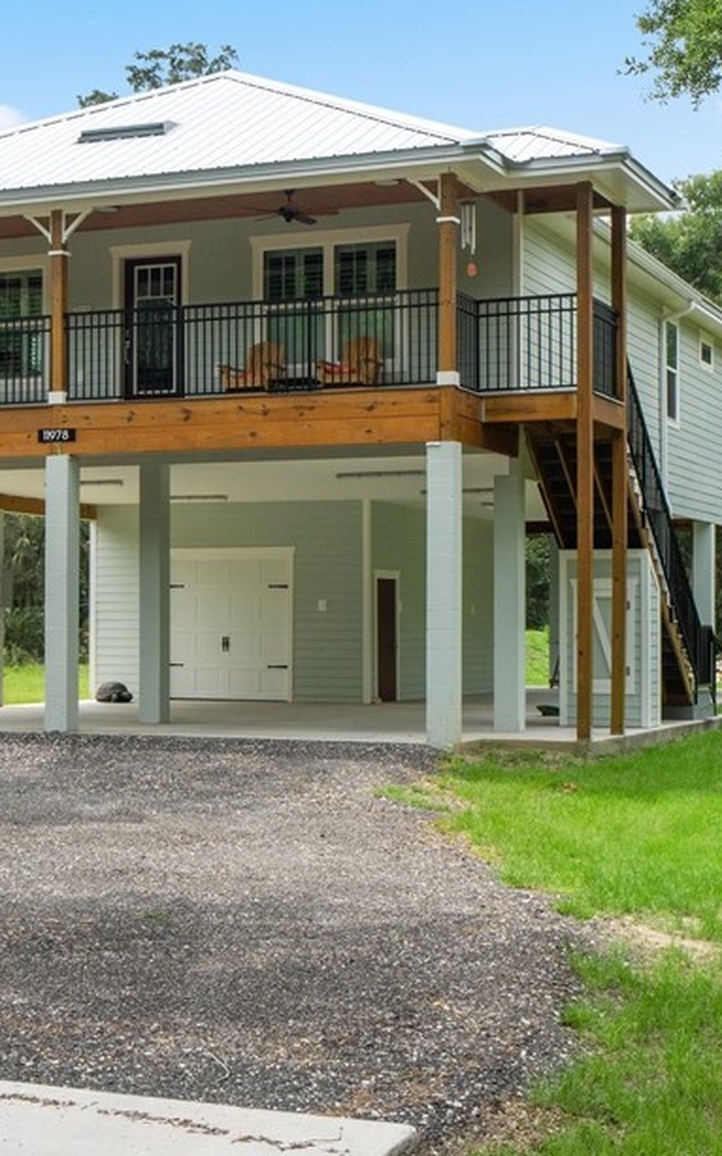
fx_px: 2047
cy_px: 540
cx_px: 221
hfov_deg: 19.9
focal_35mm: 65
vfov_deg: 31.5
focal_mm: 24
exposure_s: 1/400
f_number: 8
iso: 320
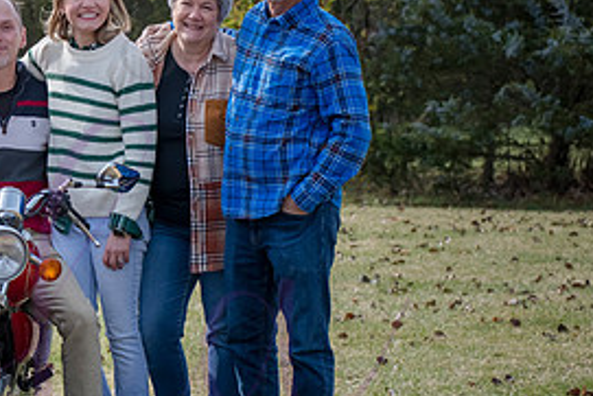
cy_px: 161
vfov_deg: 8.0
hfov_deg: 11.9
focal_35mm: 171
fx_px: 2818
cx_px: -28
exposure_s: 1/1000
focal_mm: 80
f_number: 5
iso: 400
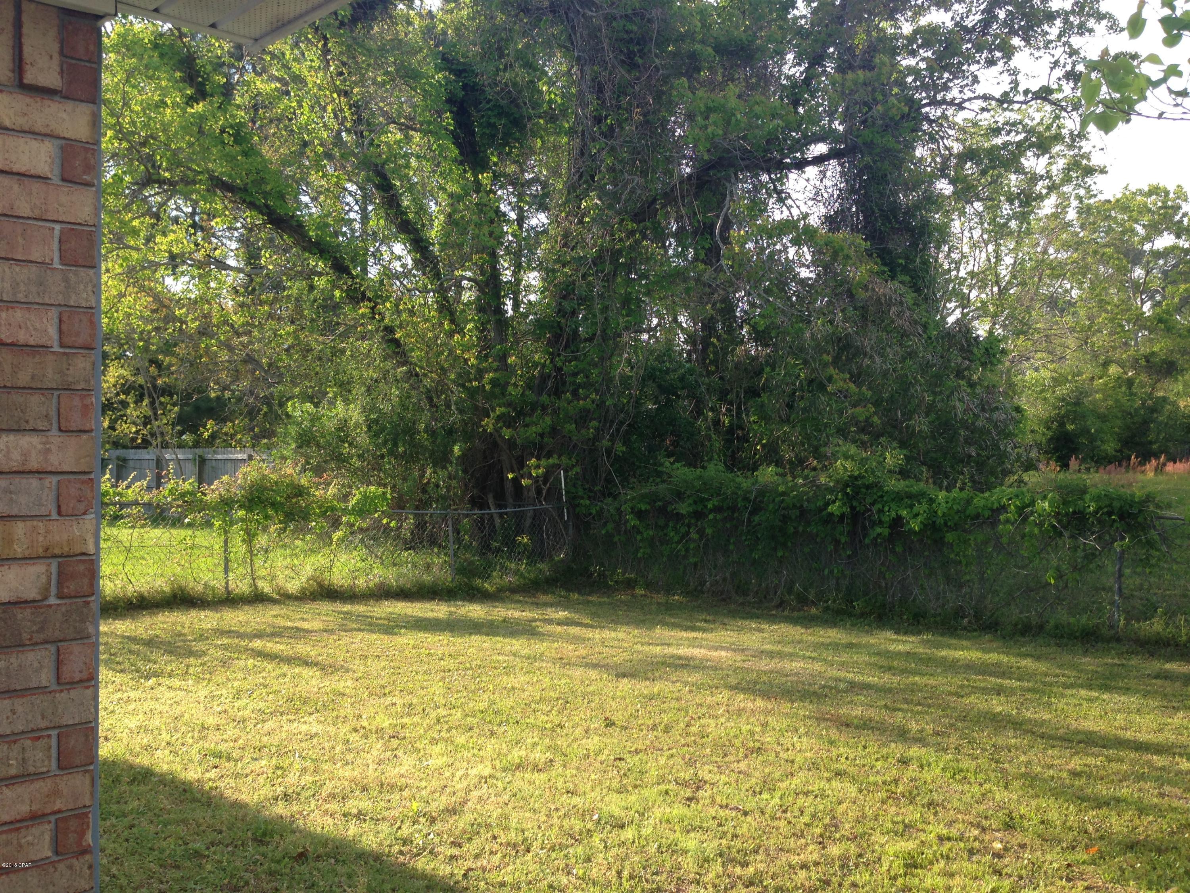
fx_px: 1134
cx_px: 595
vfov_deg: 42.9
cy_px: 446
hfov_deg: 55.4
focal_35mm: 33
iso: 50
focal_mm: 4.12
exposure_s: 1/323
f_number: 2.4
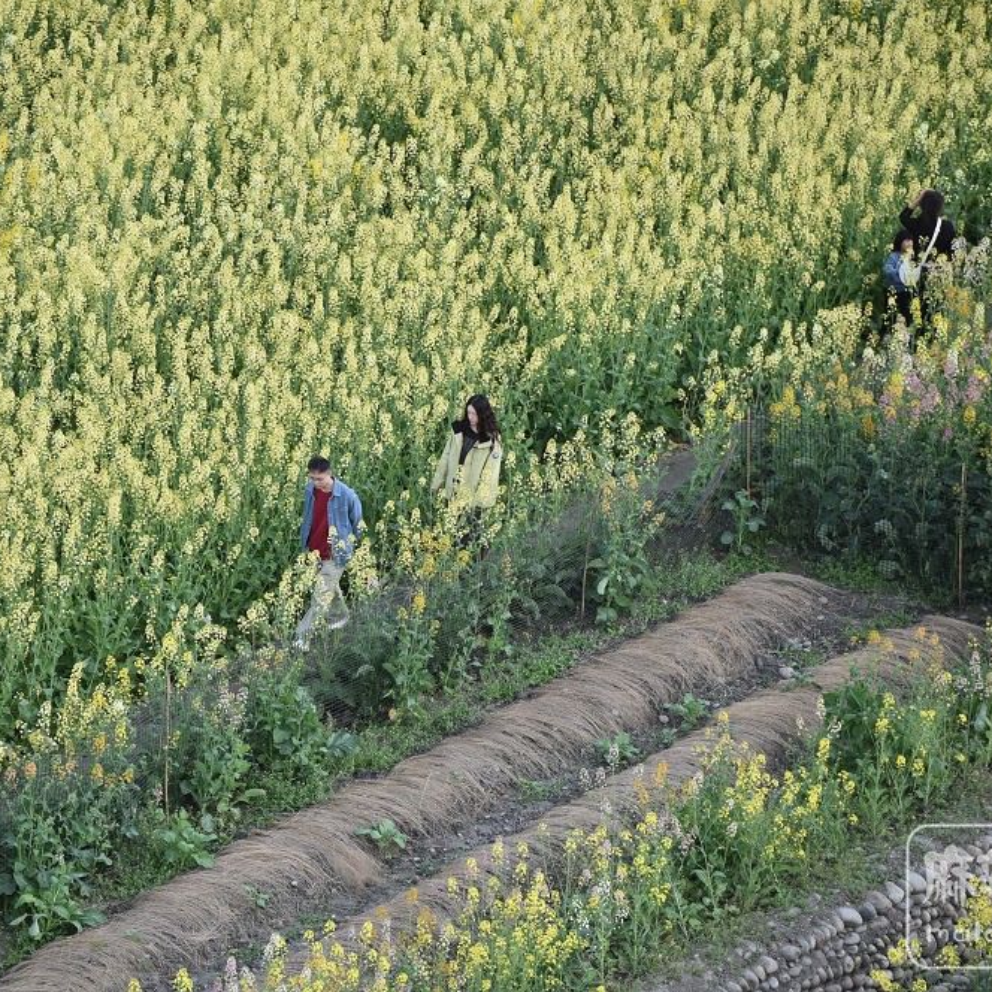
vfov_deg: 6.8
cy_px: 496
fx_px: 8300
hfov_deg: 6.8
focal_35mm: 256
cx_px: 329
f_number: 4.5
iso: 160
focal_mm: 200
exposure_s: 1/320
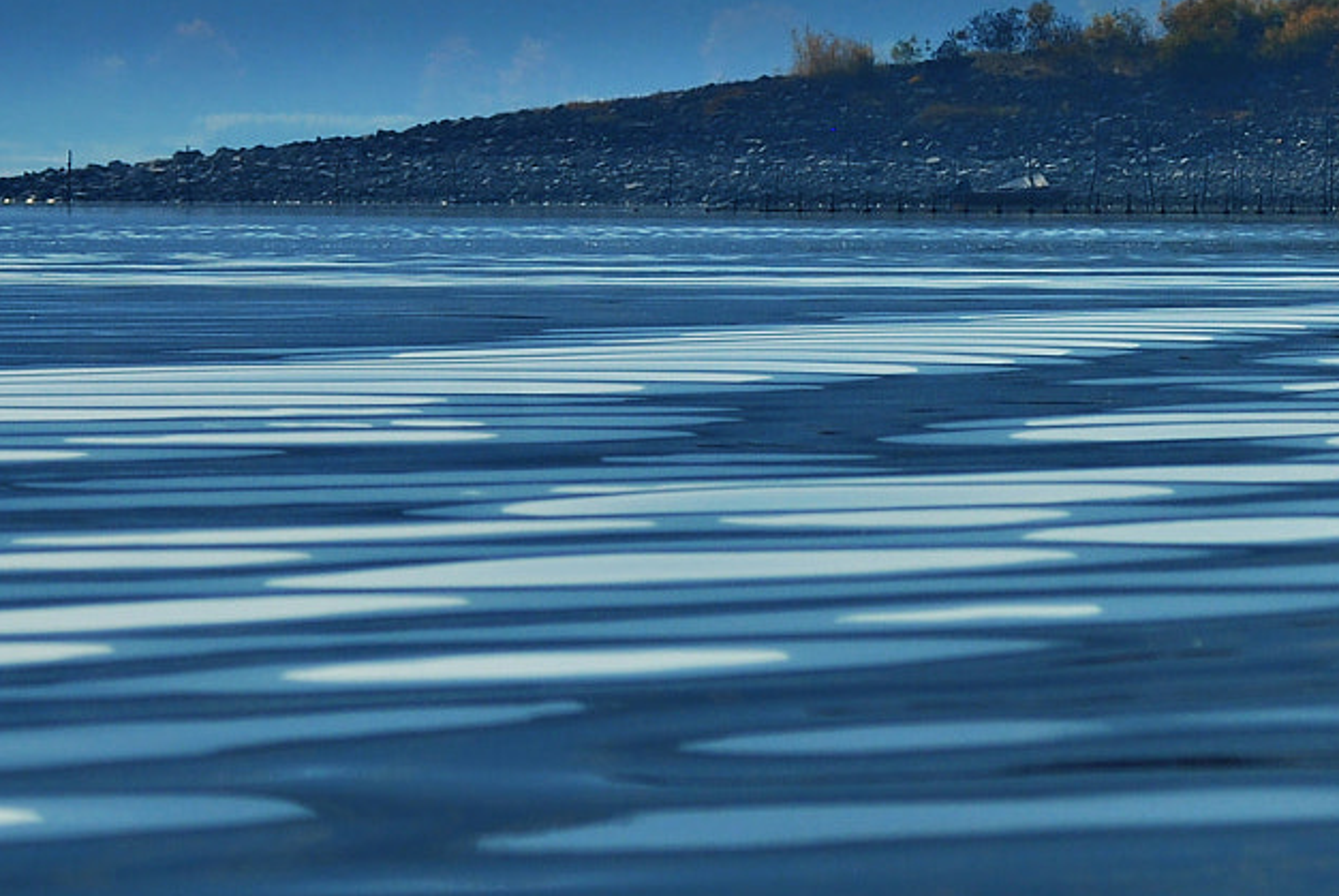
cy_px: 149
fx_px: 17129
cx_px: 1091
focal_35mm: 460
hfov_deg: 4.5
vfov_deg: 3.0
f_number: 5.6
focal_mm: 120
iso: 100
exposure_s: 1/2000
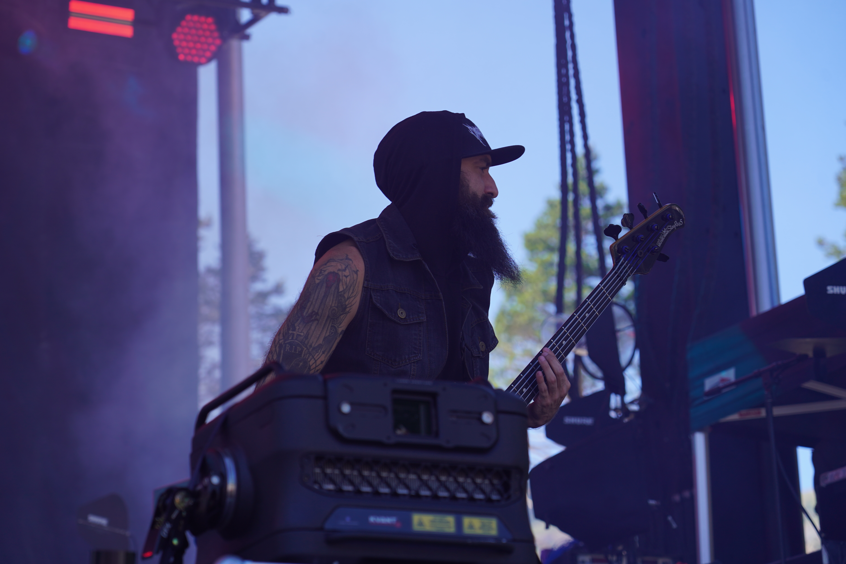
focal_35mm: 105
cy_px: 282
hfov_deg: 19.5
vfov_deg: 13.0
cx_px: 423
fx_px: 2467
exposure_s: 1/200
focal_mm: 105
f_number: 5
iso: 100
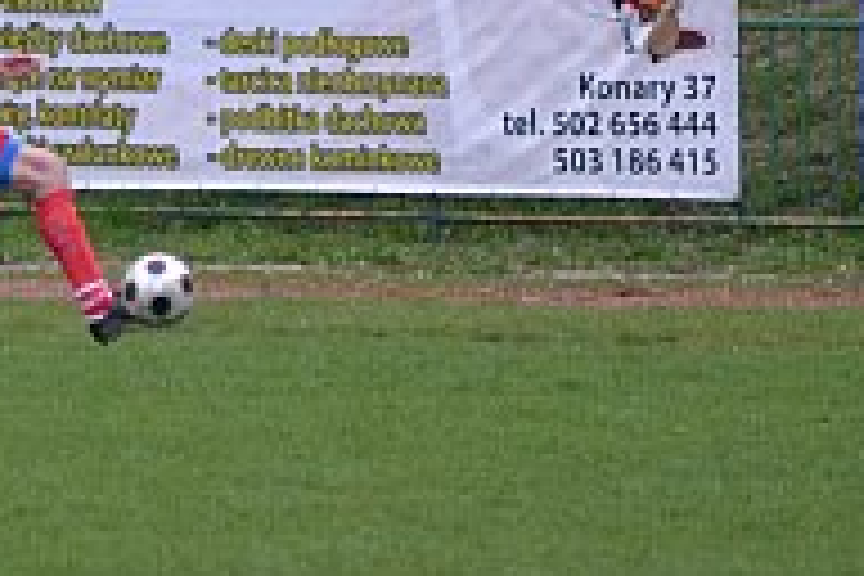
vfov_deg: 1.2
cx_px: -14
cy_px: -160
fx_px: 28126
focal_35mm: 1172
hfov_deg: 1.8
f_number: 5.6
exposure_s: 1/500
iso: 2500
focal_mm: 300
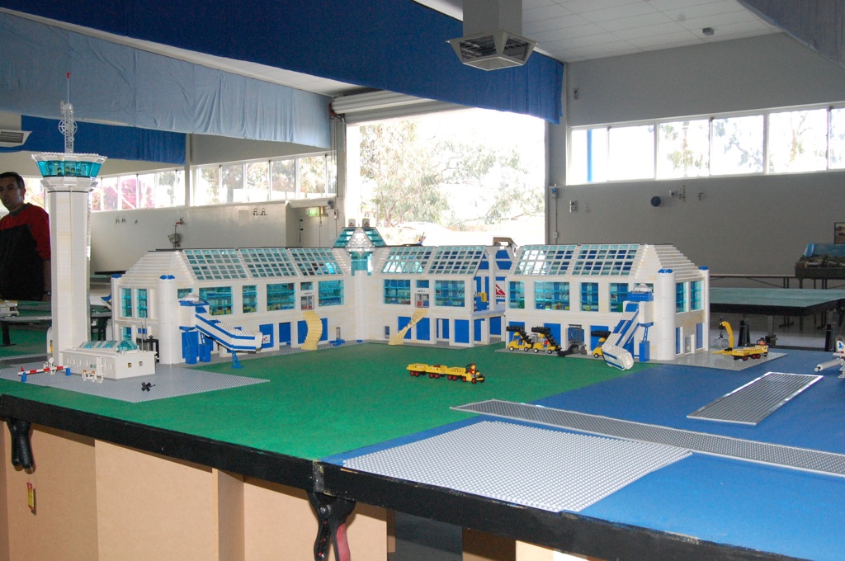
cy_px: 280
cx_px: 422
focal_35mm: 36
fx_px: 844
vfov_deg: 36.8
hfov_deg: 53.2
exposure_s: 1/60
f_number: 9
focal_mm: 24
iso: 1600
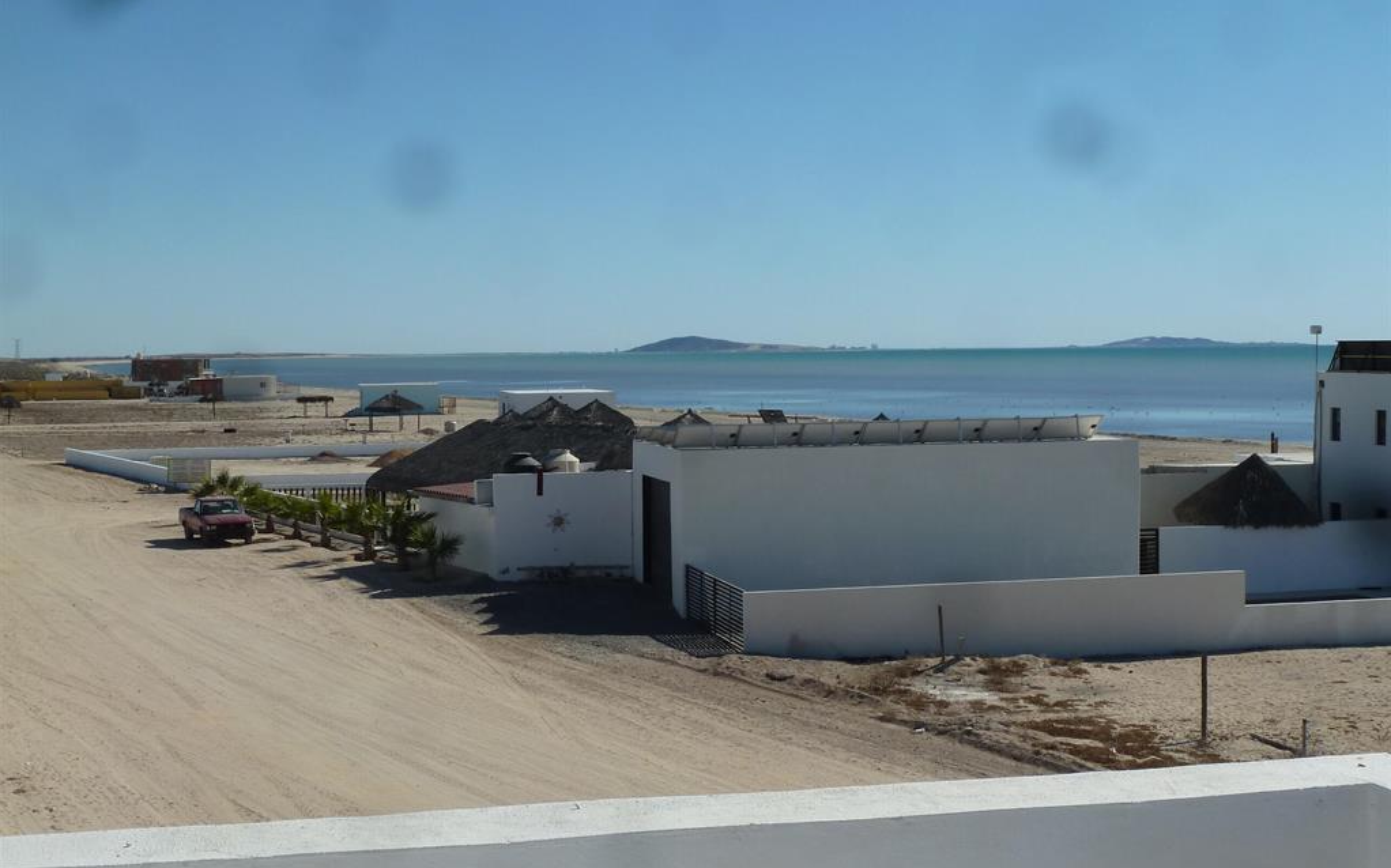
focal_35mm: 51
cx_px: 696
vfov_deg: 25.3
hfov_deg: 39.6
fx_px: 1933
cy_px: 446
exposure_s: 1/640
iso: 80
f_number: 5.6
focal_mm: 7.9
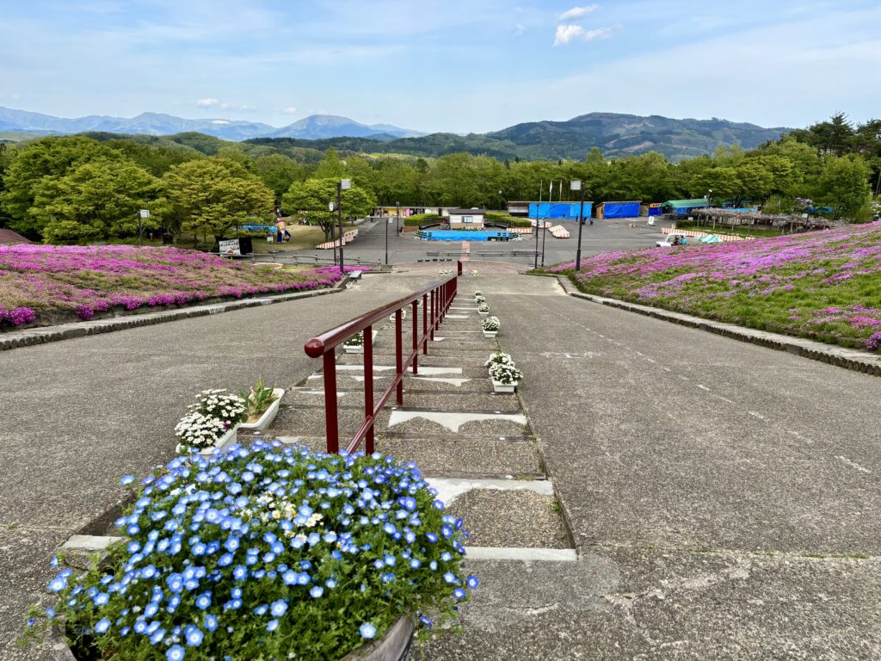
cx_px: 440
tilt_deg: -17.3
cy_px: 330
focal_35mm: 26
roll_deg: -0.1
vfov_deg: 53.1
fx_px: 662
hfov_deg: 67.3
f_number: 1.6
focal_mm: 5.96
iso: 50
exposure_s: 1/1437
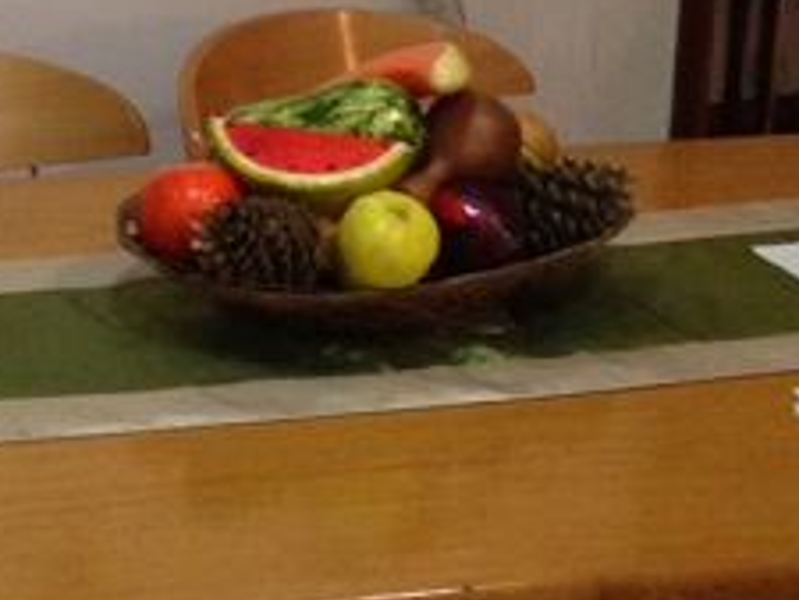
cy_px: -185
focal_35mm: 141
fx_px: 3256
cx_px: -195
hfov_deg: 13.5
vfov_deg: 10.3
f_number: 2.4
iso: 250
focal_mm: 4.13
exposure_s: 1/20
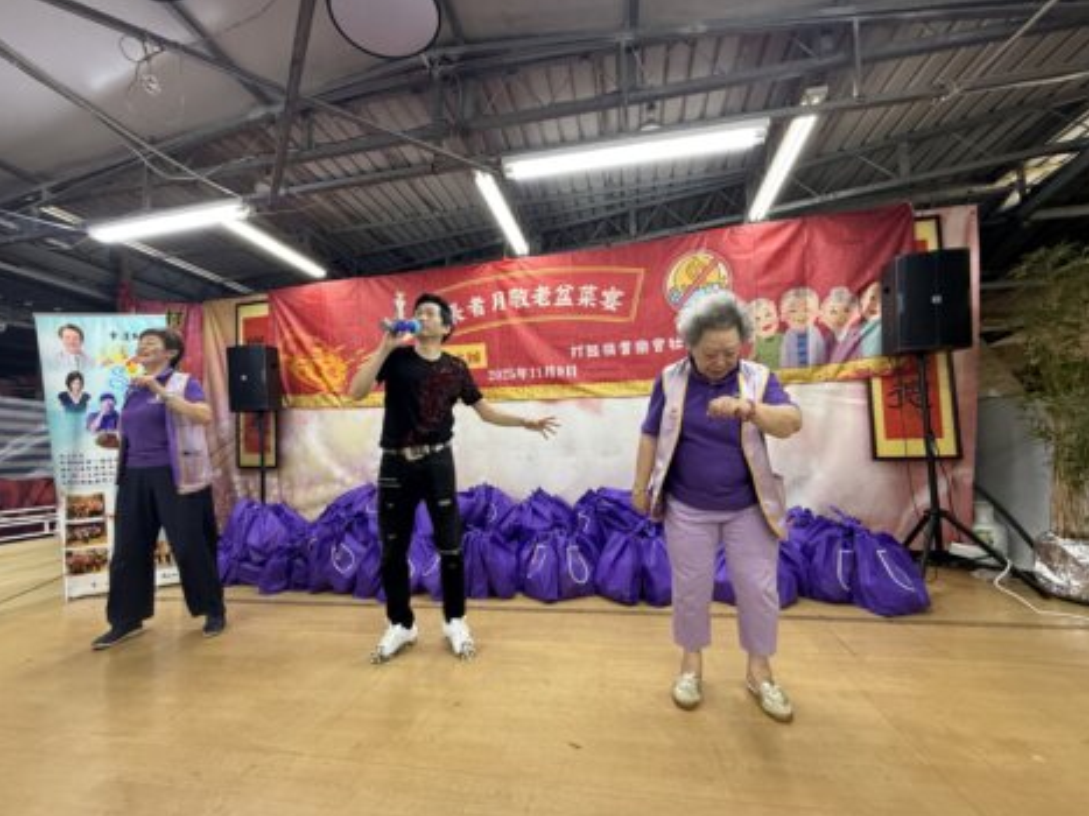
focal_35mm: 15
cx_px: 525
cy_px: 418
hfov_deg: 98.1
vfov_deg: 81.7
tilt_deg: +5.9
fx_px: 472
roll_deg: +0.1
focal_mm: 2.22
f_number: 2.2
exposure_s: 1/50
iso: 160
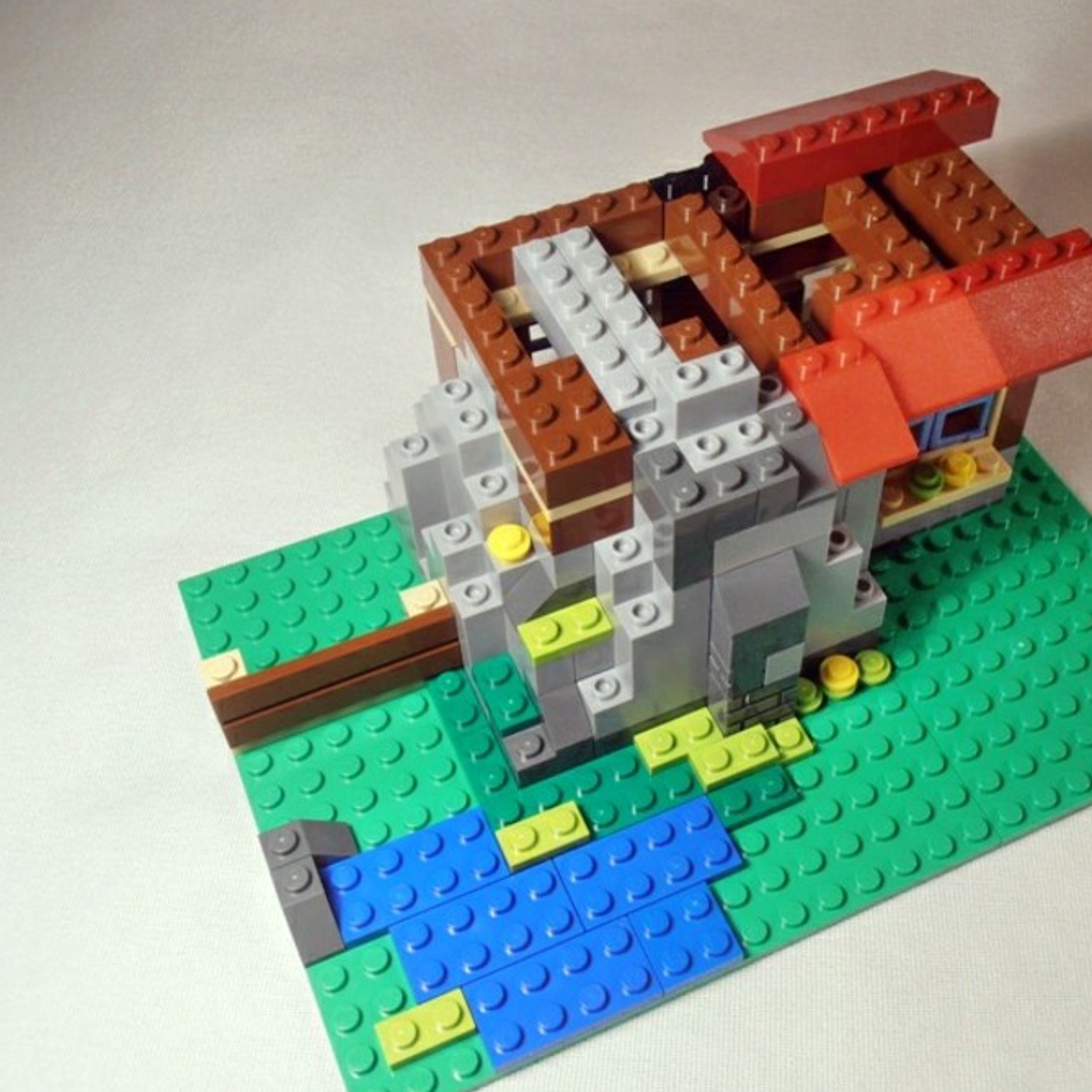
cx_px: 694
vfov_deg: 38.3
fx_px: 1570
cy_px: 549
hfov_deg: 38.1
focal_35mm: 44
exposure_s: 1/30
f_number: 3.9
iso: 125
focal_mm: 6.61
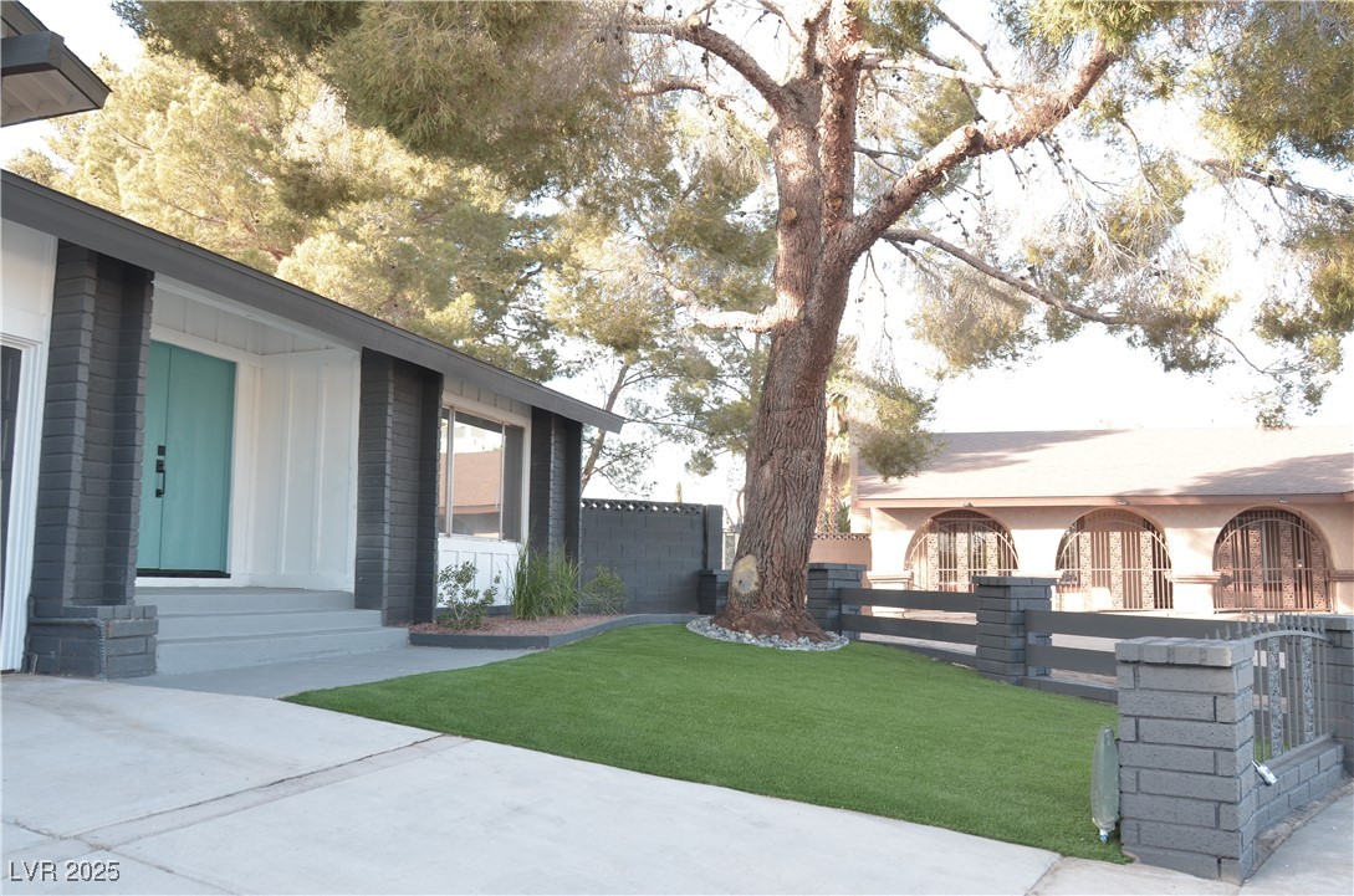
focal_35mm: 27
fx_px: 1013
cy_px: 448
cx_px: 677
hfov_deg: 67.5
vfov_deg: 47.7
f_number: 5
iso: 200
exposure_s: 1/100
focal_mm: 18
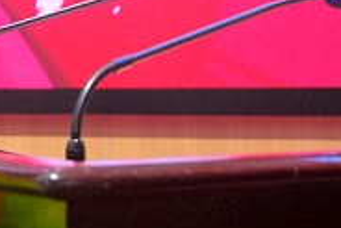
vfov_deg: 6.8
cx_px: 137
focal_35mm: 200
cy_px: -135
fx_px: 1896
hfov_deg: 10.3
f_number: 4
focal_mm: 24
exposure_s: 1/160
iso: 640
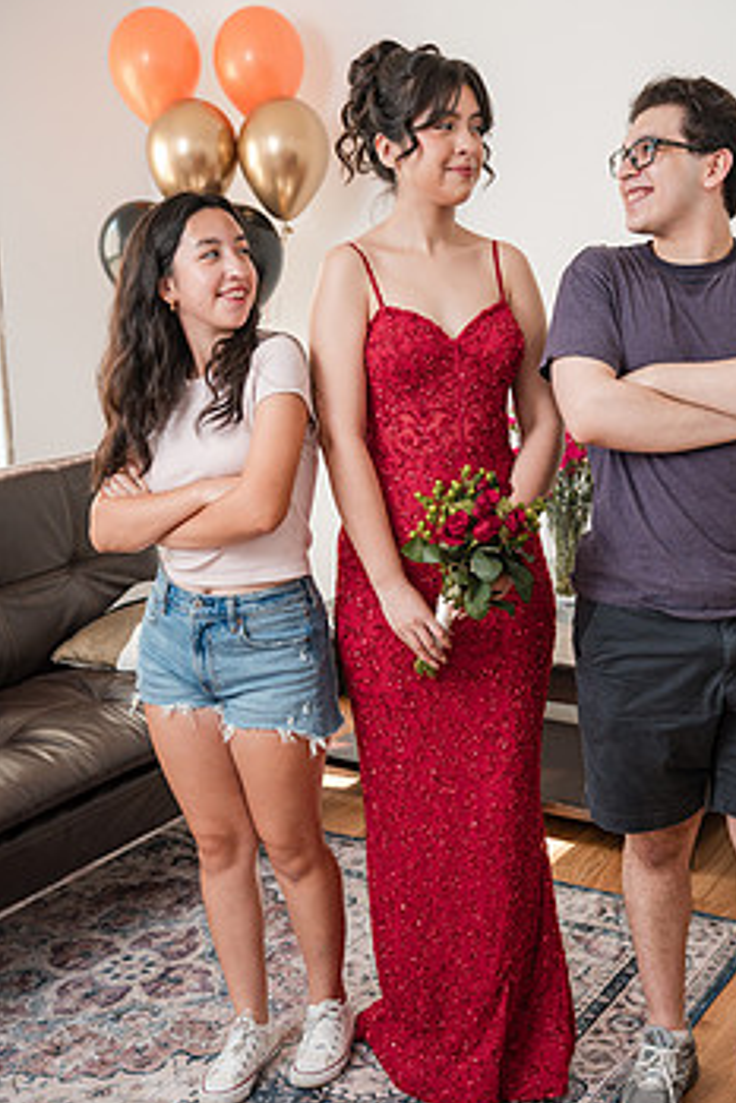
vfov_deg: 40.3
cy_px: 569
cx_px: 471
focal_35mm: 49
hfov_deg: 27.4
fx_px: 1501
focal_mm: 38
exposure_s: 1/250
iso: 1000
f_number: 3.2
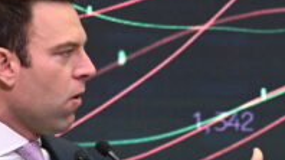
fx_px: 6139
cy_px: 185
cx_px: 55
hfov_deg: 2.7
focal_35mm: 813
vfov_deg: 1.5
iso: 5000
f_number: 6.3
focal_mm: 200
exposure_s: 1/640
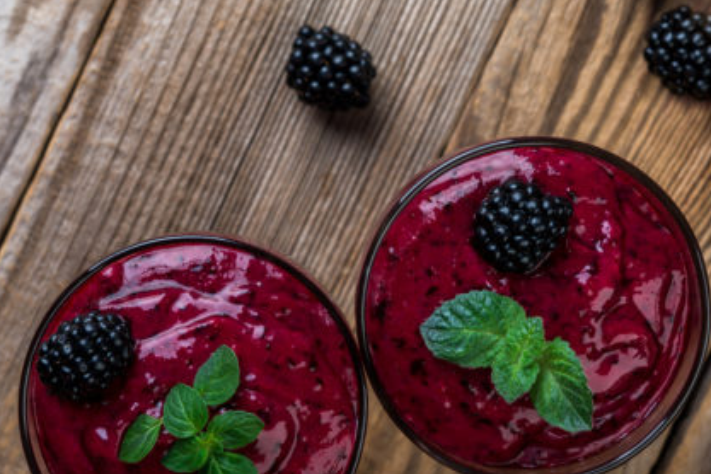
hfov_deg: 24.8
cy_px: 290
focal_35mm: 82
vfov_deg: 16.6
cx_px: 327
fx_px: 1619
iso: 100
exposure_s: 1/160
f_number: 13
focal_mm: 60
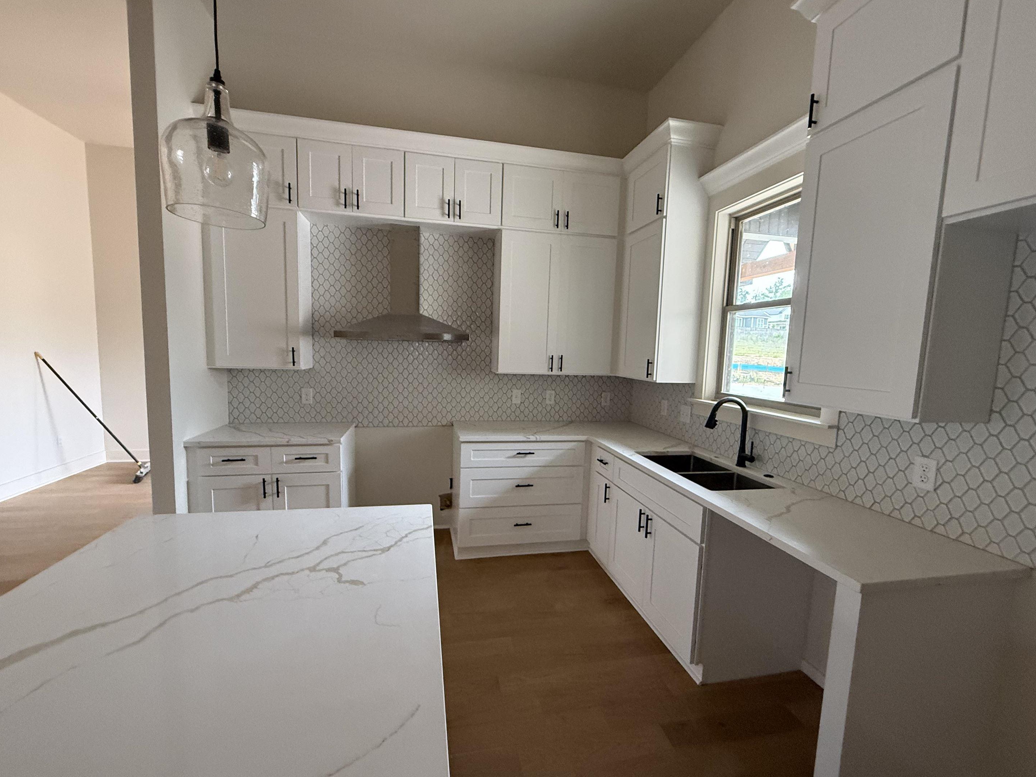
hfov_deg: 98.2
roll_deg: -0.7
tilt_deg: -4.8
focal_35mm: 15
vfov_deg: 81.7
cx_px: 519
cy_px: 395
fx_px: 449
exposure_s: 1/60
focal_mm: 2.22
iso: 500
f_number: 2.2
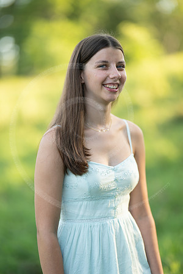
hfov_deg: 16.1
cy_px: 137
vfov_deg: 23.9
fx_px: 648
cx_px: 92
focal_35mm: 85
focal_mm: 85
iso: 160
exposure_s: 1/1000
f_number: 1.2
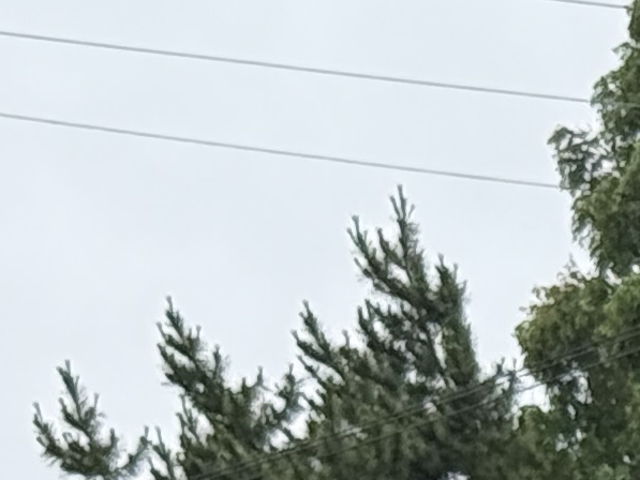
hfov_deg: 5.8
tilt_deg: +0.9
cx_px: 1816
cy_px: 1525
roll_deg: -0.3
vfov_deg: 4.4
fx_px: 5991
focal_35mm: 324
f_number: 1.78
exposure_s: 1/1456
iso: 64
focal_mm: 6.76
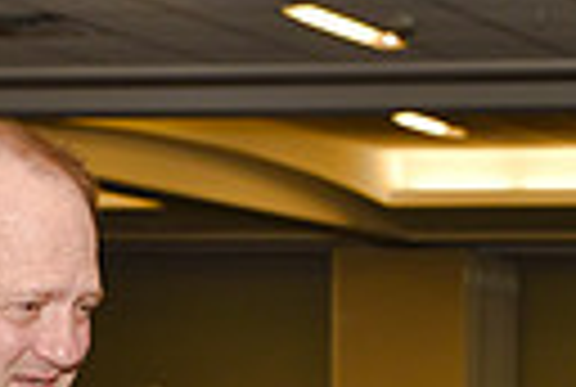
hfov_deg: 9.4
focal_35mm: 217
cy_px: 866
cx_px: 644
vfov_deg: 6.1
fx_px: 3480
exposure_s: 1/60
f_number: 5
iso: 200
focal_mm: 48
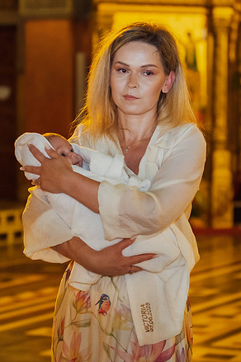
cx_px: 103
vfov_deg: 14.0
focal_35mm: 147
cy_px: 188
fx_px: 1478
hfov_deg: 9.3
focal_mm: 70
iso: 2500
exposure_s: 1/200
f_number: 2.8
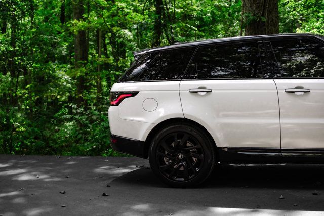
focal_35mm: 52
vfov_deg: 26.0
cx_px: 162
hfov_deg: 38.2
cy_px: 108
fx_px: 468
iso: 500
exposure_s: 1/1600
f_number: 3.5
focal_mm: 52
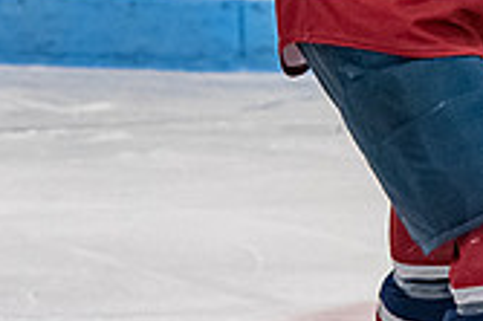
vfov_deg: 1.3
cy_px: -322
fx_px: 14583
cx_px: 460
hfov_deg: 1.9
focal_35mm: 1088
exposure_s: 1/800
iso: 3200
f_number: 4
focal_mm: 170
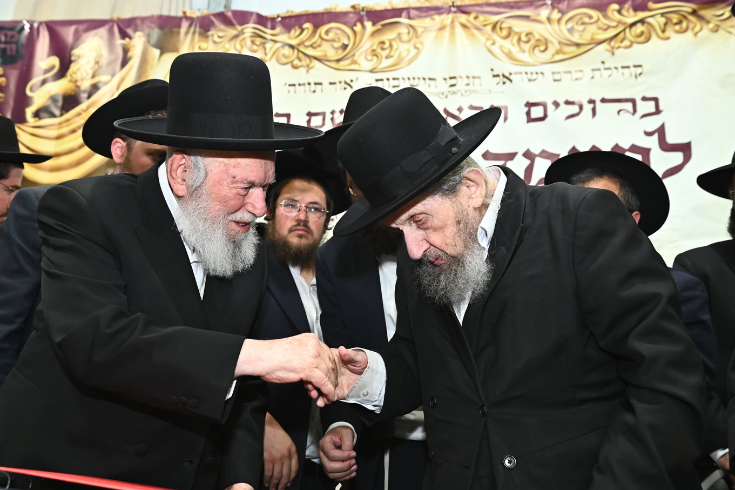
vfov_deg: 36.9
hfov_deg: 53.1
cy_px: 250
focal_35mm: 36
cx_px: 359
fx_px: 735
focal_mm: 35
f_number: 4.5
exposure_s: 1/200
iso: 1600
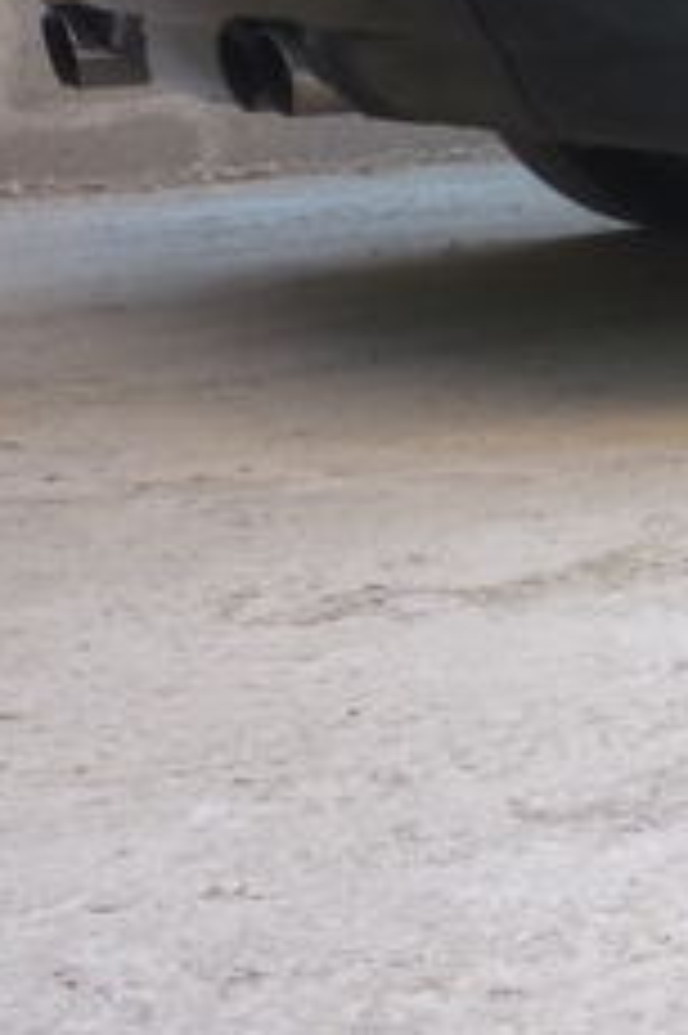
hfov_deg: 11.0
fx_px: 3014
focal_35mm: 105
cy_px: -122
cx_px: 1637
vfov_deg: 18.7
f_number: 3.3
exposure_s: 1/30
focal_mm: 5.2
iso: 80
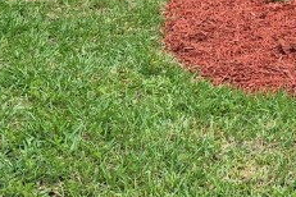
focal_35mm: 106
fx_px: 871
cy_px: -40
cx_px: 493
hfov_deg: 16.8
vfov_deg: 12.6
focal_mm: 5.4
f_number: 1.8
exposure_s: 1/800
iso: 25
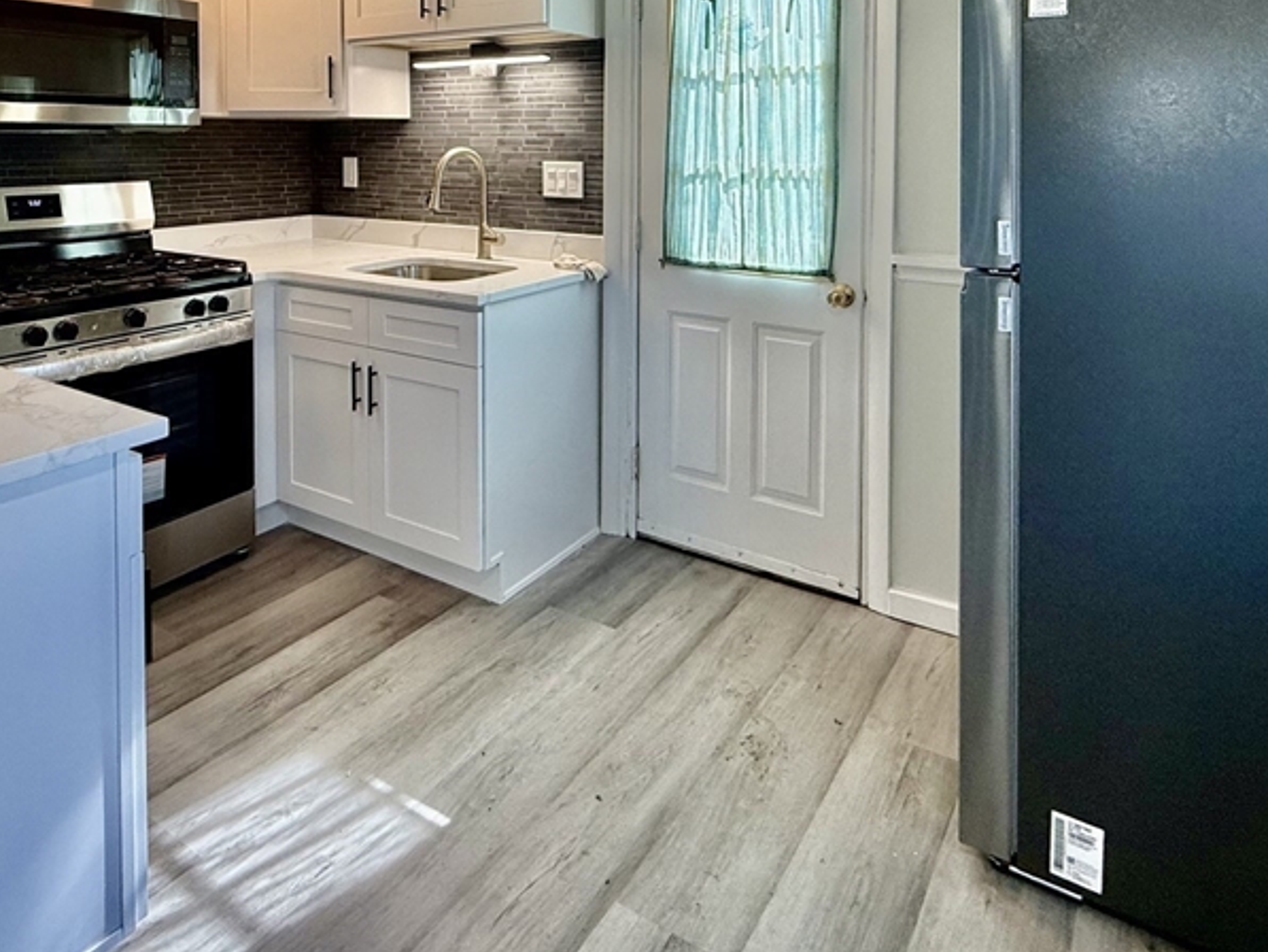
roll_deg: -0.2
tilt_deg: -1.4
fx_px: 879
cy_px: 159
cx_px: 629
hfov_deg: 71.6
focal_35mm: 24
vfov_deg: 52.3
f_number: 2.2
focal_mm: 2.22
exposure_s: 1/120
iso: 125
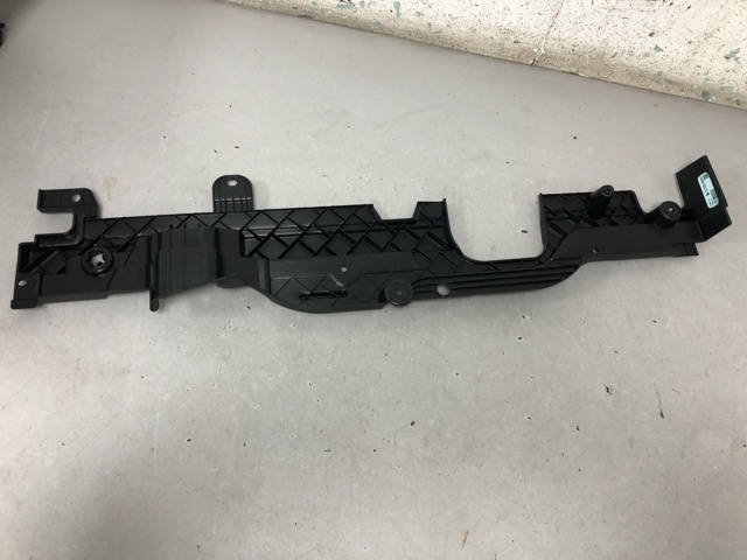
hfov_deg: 63.4
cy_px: 280
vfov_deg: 49.7
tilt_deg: -65.9
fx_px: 604
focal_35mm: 28
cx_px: 374
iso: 32
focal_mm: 4
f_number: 1.8
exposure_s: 1/25
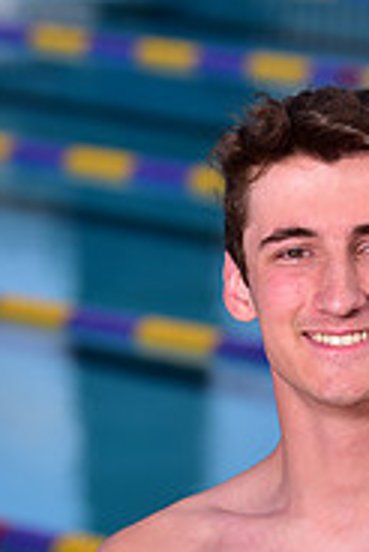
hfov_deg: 2.9
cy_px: 609
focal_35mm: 473
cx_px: 346
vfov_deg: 4.3
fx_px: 7258
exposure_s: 1/250
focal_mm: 150
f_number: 6.3
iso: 80
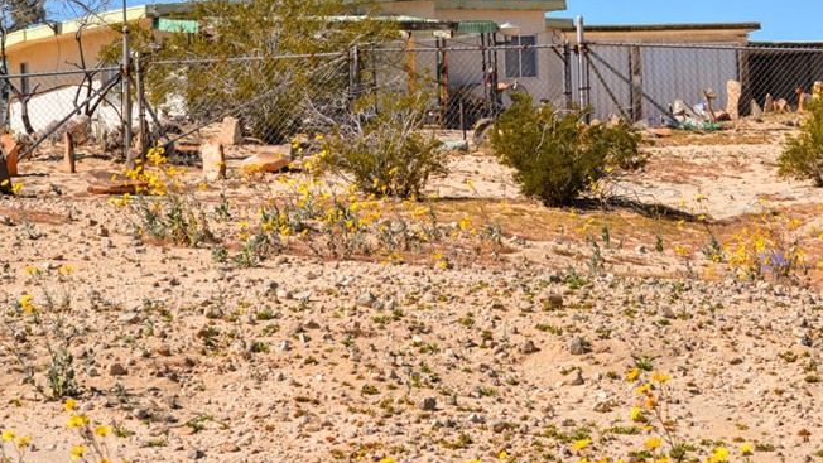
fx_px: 2965
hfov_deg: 15.8
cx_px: 410
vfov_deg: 8.9
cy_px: 60
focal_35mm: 136
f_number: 9
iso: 100
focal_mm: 55
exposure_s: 1/320
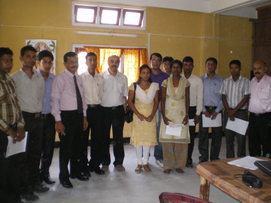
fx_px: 297
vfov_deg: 37.7
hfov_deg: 49.0
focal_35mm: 38
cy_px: 102
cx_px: 136
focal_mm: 6.3
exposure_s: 1/30
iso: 400
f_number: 3.1
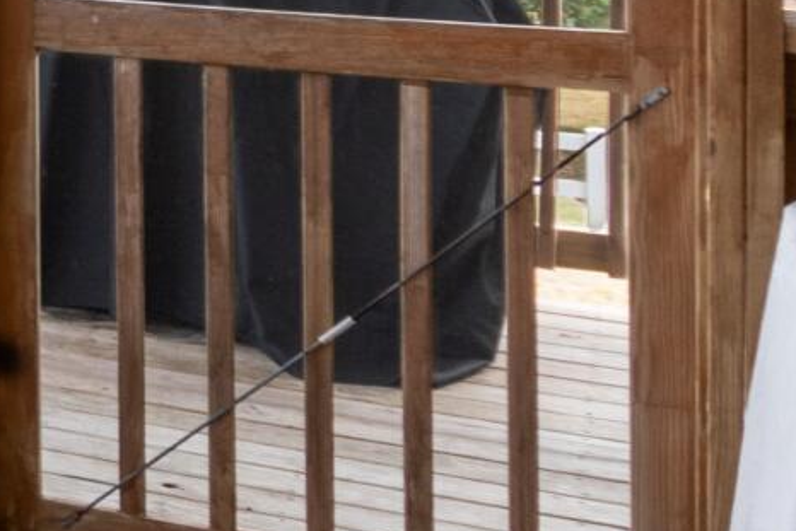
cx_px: -1285
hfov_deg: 13.0
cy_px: -309
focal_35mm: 103
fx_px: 2278
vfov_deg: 12.5
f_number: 4.8
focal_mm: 11
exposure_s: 1/80
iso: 100
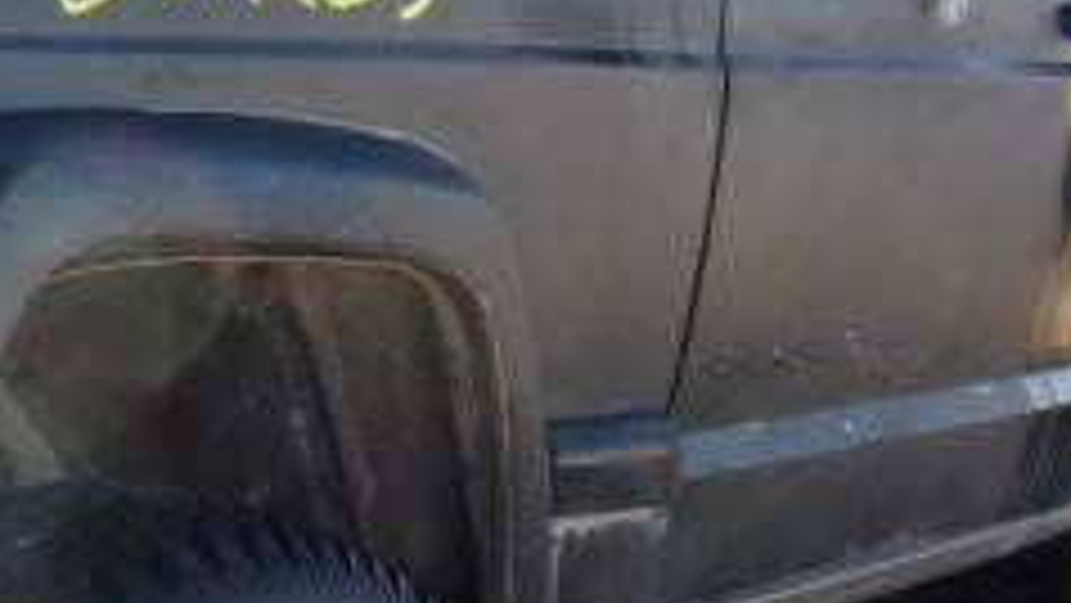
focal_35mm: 88
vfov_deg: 13.7
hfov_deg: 23.4
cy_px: 360
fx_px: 2500
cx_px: 54
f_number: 3.3
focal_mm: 4.3
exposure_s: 1/200
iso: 80
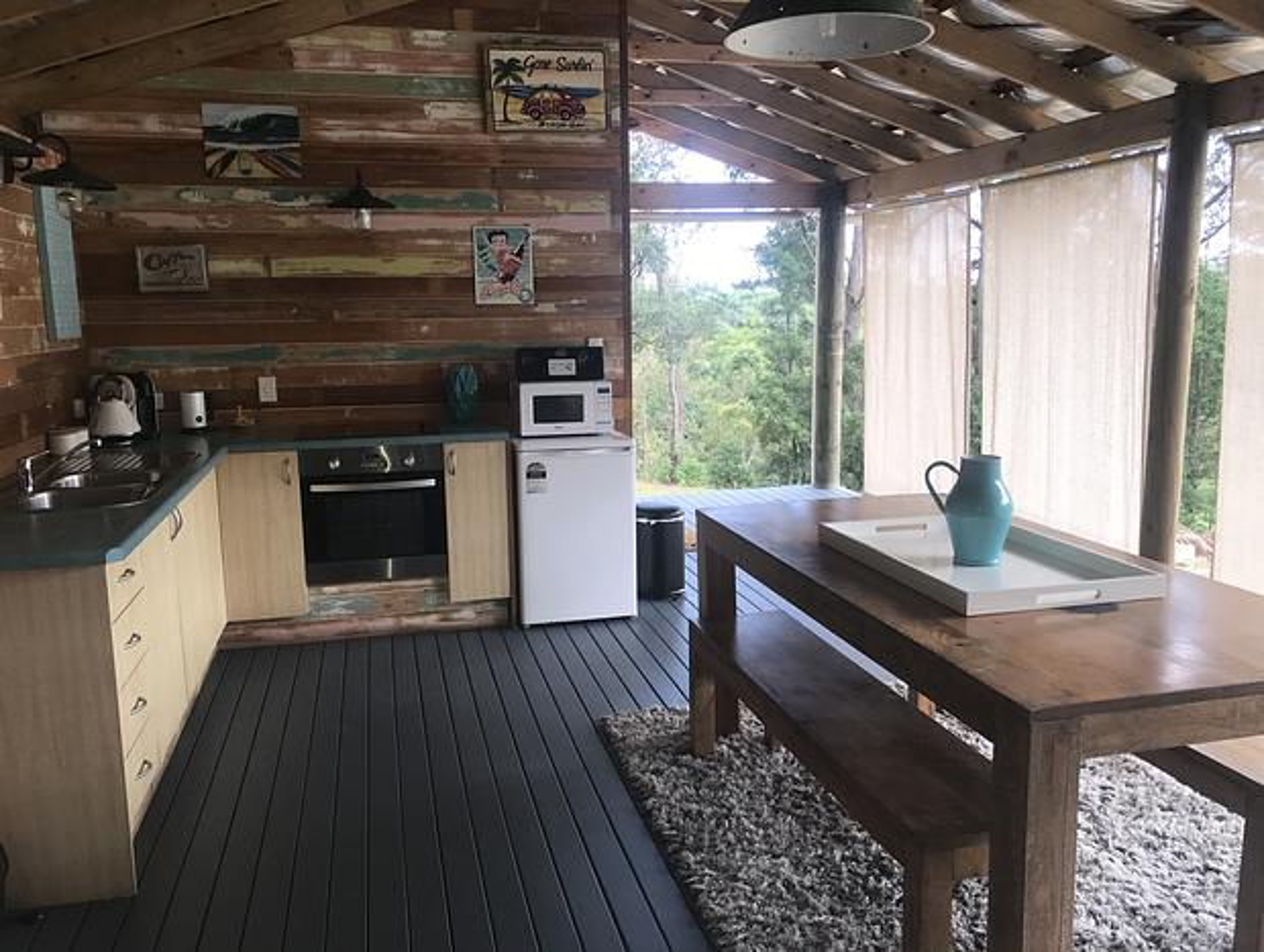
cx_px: 632
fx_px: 1024
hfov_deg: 63.4
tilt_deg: -9.5
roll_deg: +1.5
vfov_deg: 49.9
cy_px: 476
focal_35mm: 28
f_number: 1.8
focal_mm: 3.99
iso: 20
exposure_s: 1/151
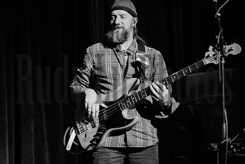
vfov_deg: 14.1
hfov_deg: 21.0
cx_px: 122
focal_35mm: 97
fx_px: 660
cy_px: 82
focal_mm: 97
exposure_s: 1/125
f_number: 2.8
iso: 6400
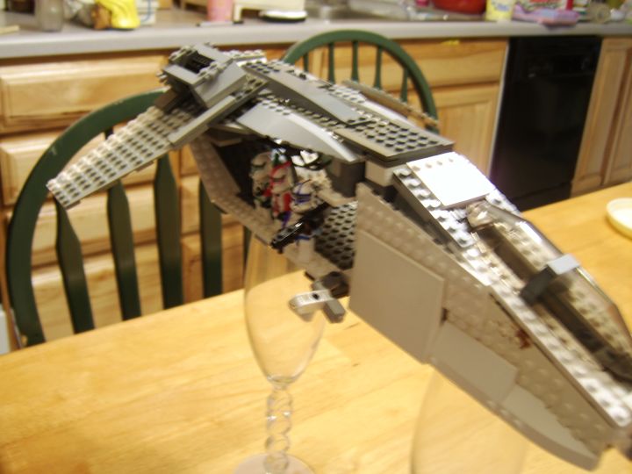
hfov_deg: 58.4
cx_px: 316
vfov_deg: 45.4
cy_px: 237
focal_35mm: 31
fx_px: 566
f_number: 2.7
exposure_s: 1/3
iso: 71
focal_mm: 8.13
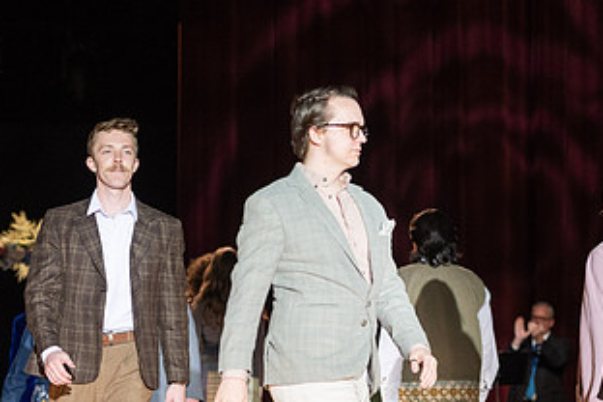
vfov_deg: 8.5
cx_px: 358
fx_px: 2697
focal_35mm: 161
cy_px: 307
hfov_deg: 12.8
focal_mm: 70
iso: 800
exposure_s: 1/1000
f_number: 2.8
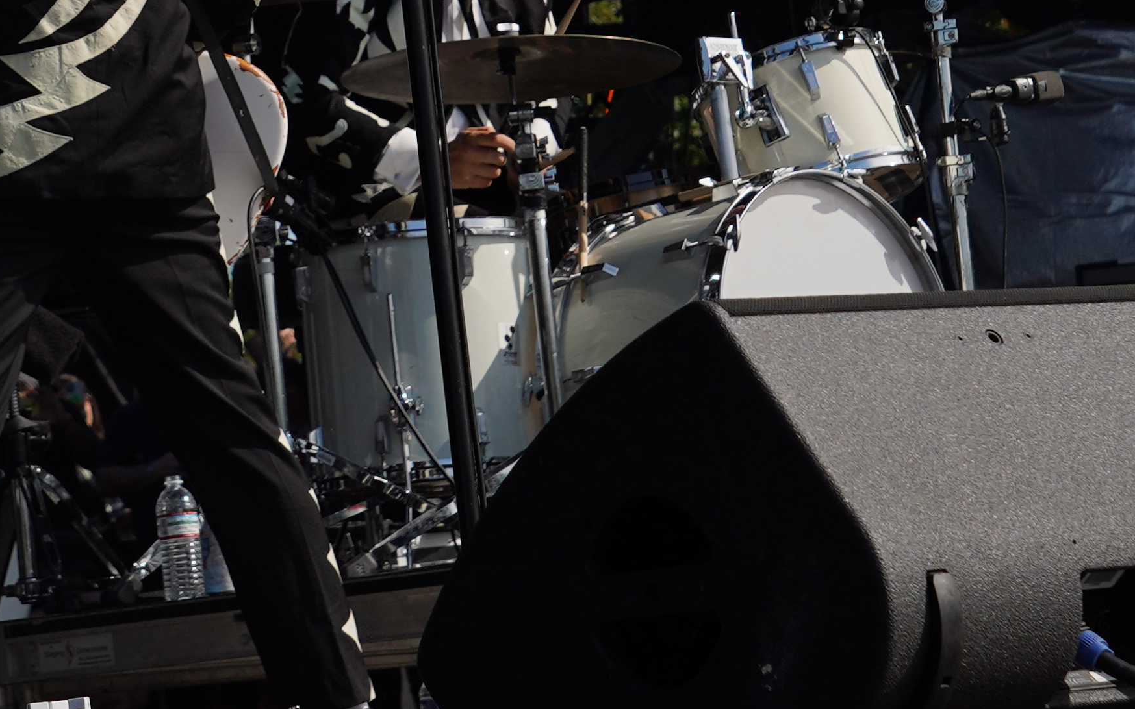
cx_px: -34
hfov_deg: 10.6
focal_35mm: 196
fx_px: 6063
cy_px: -178
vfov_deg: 6.6
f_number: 8
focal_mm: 56
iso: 100
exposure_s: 1/640
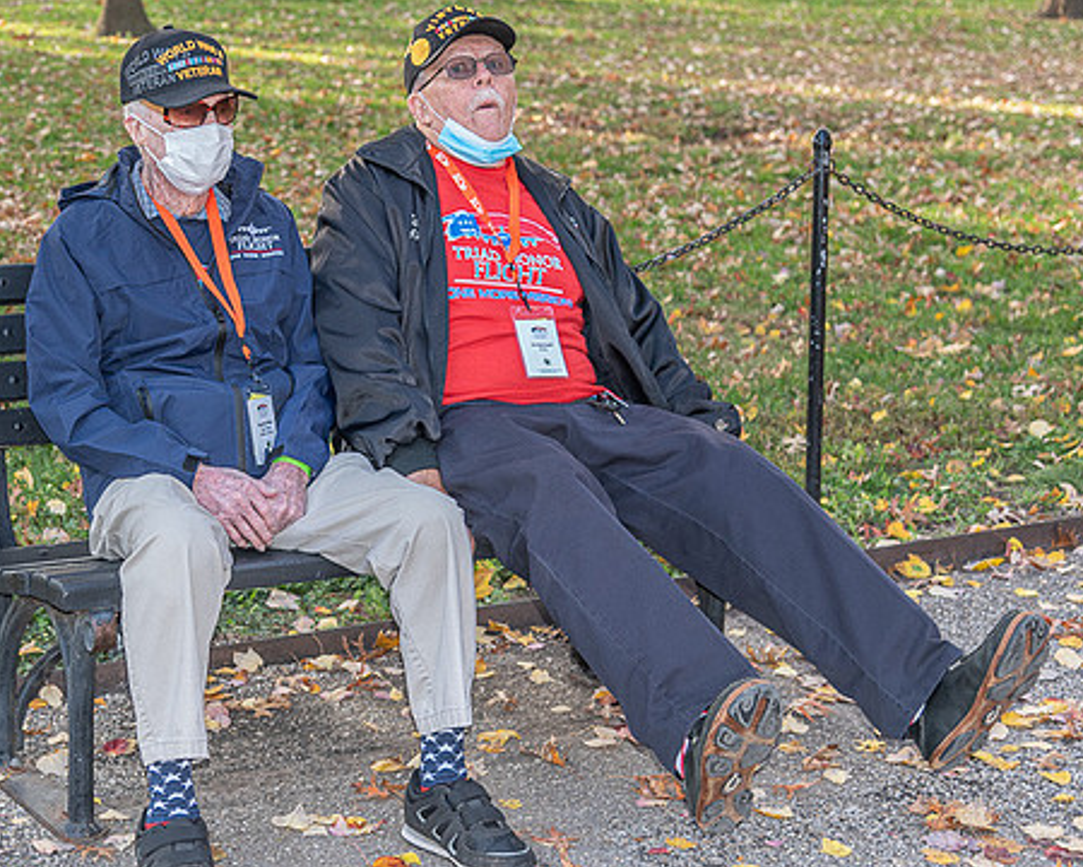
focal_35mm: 76
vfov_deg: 20.1
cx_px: 186
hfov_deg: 24.6
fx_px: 2436
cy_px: 273
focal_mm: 48
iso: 500
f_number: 4.5
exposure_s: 1/125
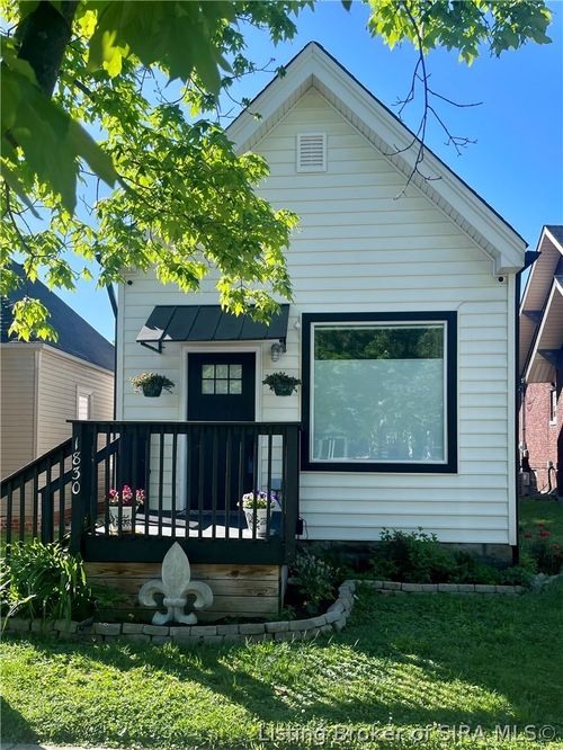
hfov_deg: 53.1
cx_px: 282
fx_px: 563
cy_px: 375
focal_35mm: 26
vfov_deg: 67.3
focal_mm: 4.2
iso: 32
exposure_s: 1/1335
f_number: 1.6
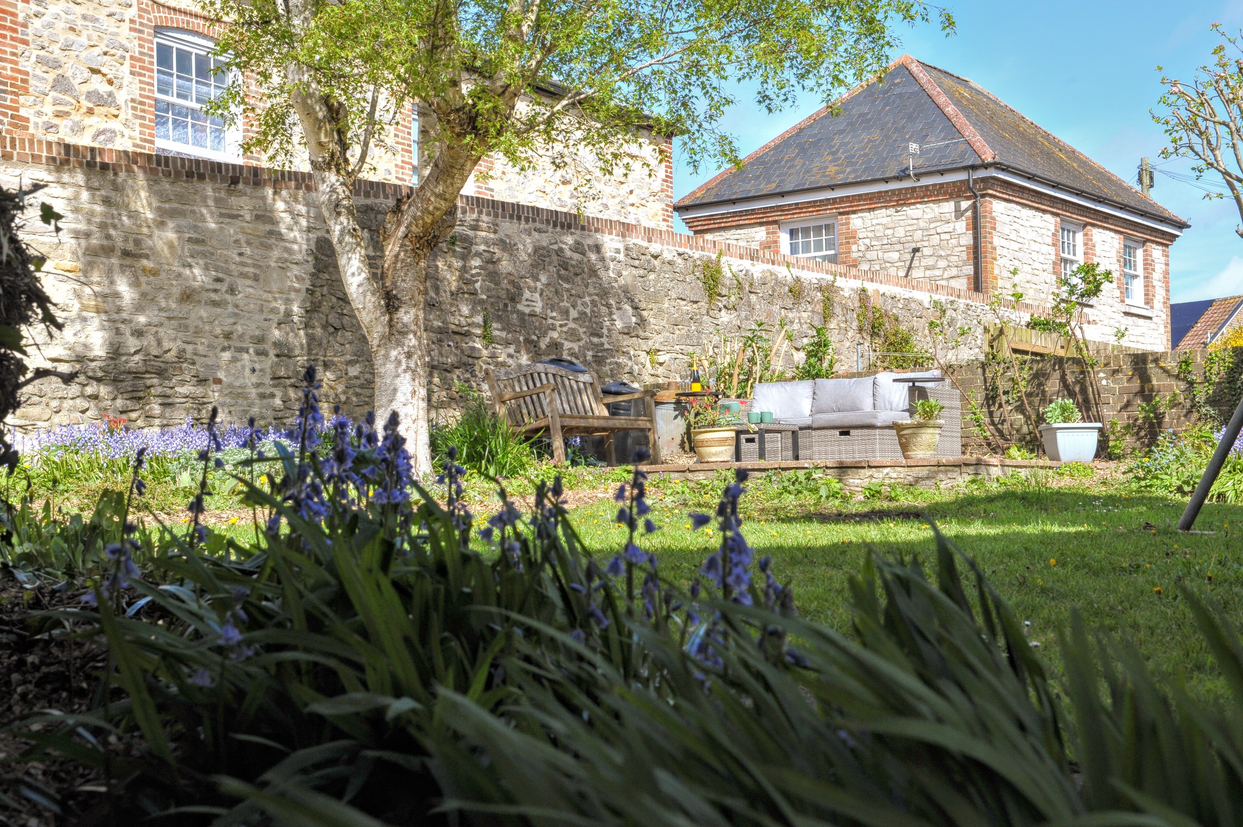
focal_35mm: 55
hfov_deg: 36.3
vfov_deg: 24.6
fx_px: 1898
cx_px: 622
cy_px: 414
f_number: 13
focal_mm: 55
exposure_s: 1/640
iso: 800
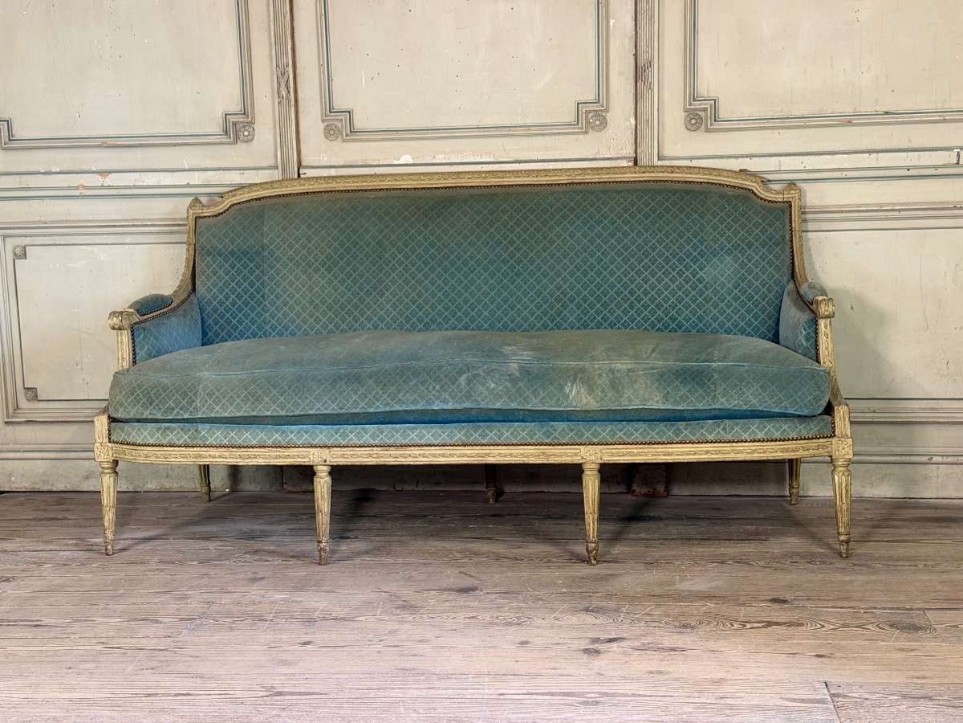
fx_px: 1335
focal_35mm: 48
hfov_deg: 39.7
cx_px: 482
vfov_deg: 30.3
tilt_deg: -7.8
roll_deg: +2.4
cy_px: 362
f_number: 1.78
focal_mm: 6.76
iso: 160
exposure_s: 1/50
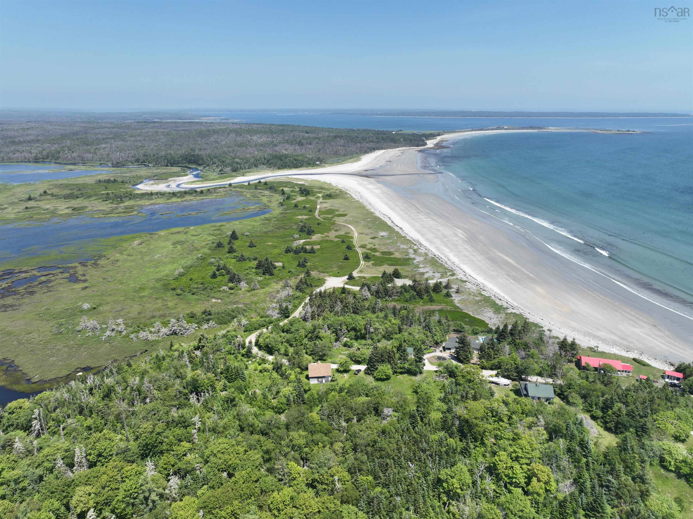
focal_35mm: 24
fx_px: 480
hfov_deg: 71.6
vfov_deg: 56.8
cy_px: 260
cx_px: 346
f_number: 2.8
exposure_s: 1/200
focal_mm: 12.29
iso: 100
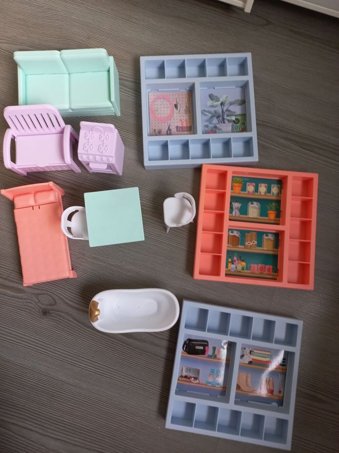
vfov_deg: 69.4
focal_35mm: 25
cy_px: 226
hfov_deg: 54.9
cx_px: 170
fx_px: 326
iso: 160
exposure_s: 1/50
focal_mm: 4.6
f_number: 1.8
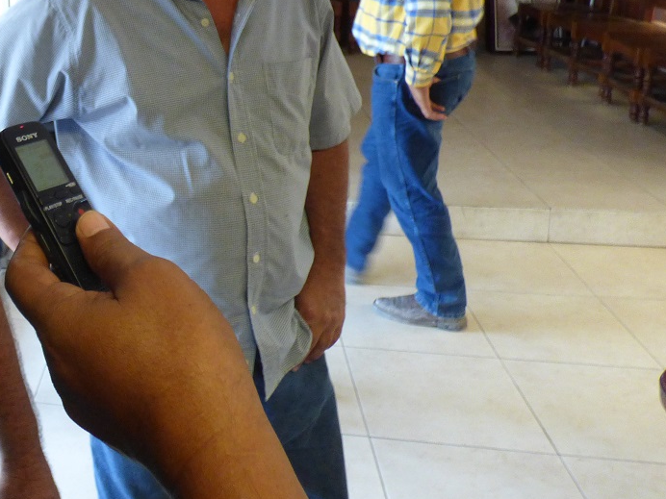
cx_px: 21
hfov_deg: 41.5
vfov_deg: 34.1
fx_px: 770
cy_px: 54
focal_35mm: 40
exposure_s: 1/40
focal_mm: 3.58
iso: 400
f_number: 2.8
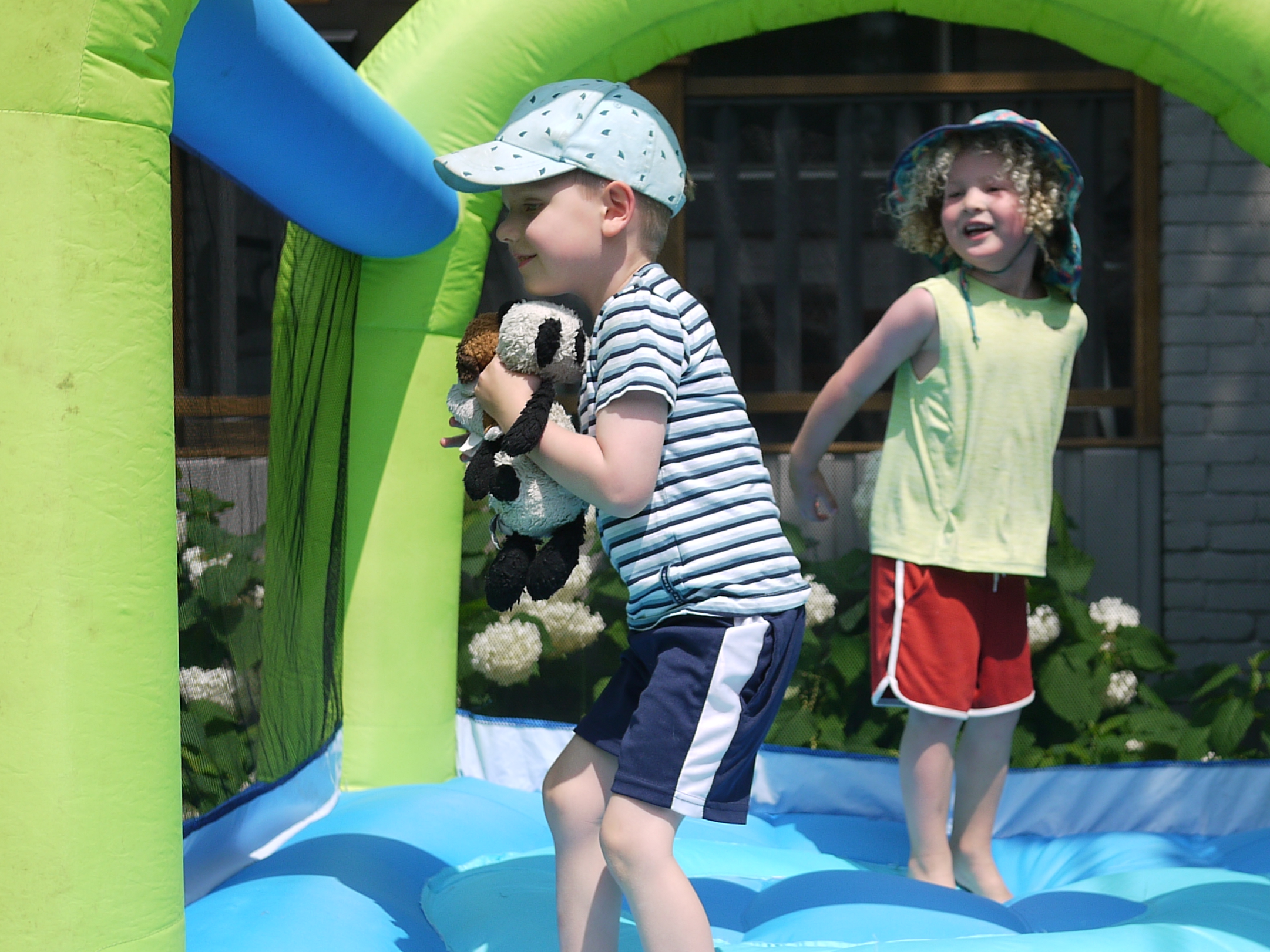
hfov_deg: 26.3
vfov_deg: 19.9
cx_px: 778
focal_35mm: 74
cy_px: 497
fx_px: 2715
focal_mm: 20
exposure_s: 1/2500
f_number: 2.8
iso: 100
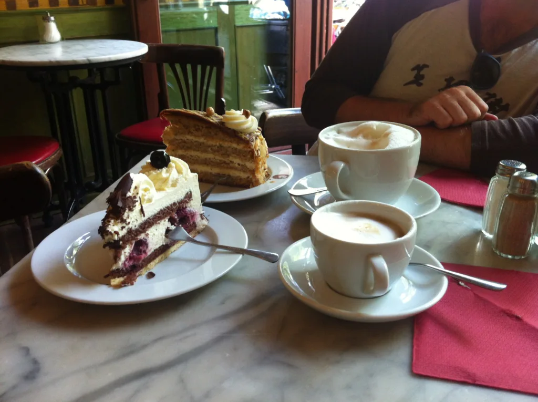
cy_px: 201
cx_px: 269
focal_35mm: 35
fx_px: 543
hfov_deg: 52.7
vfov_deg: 40.6
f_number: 2.8
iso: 125
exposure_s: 1/15
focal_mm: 3.85
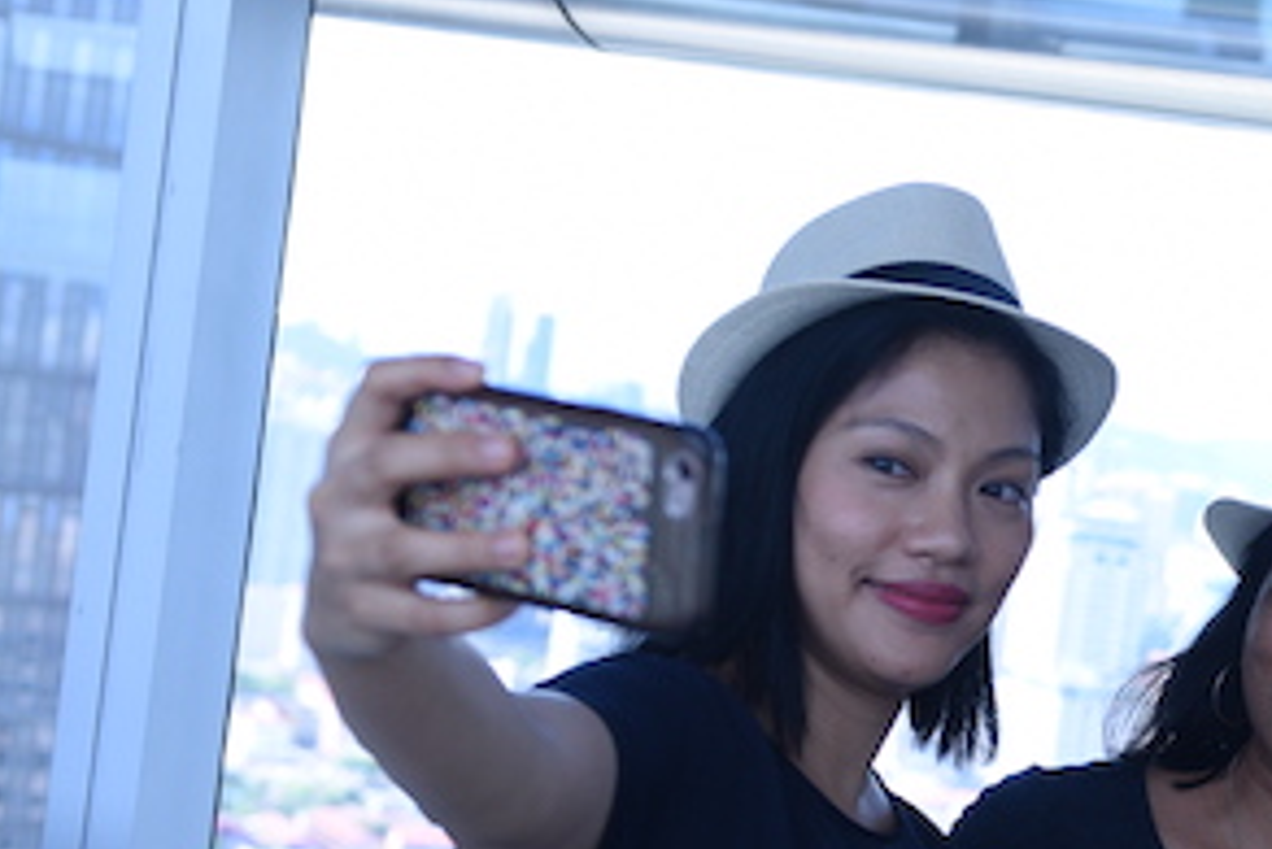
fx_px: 3676
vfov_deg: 13.1
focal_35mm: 104
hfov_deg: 18.6
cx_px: 1503
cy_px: 697
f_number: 4
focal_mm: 38
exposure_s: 1/640
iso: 500
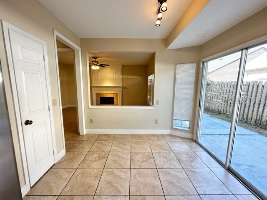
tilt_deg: -7.6
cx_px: 134
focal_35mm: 14
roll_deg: -1.3
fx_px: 108
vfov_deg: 85.7
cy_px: 100
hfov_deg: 102.1
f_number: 2.2
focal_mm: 2.22
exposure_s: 1/120
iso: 80
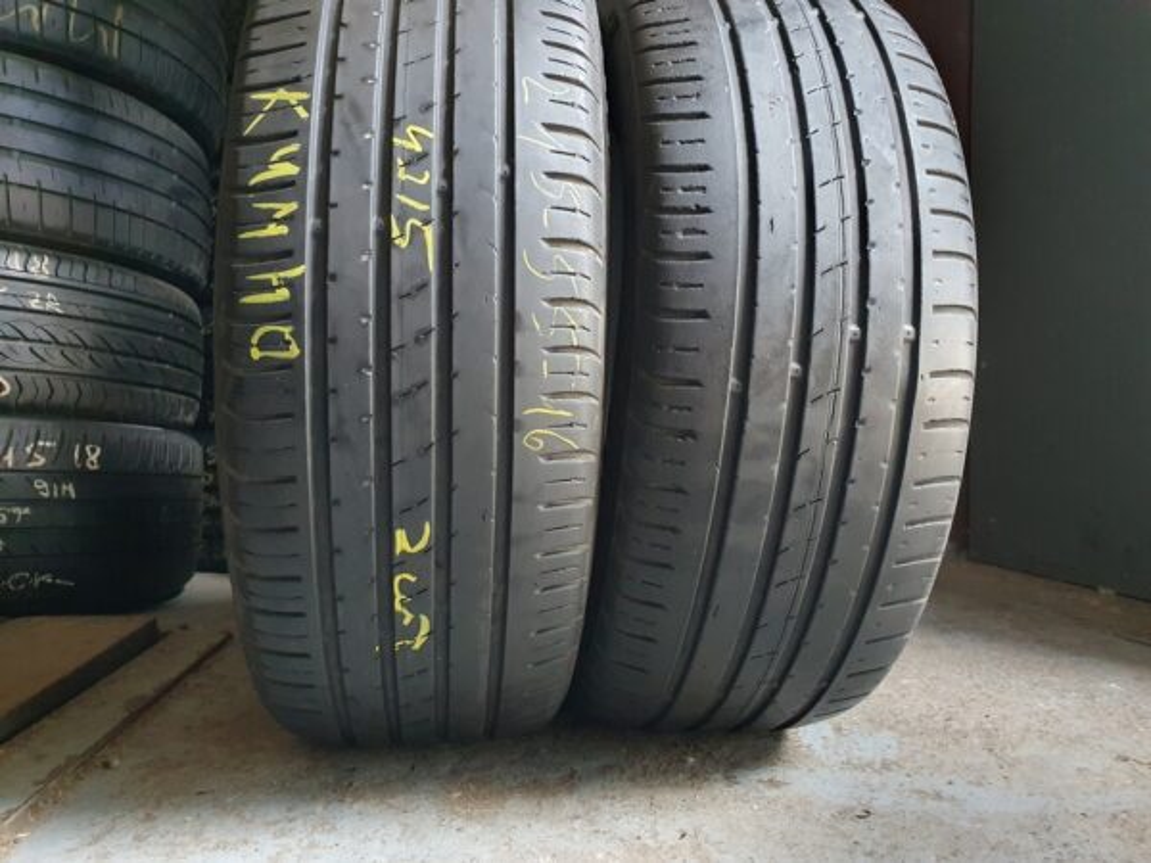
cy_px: 432
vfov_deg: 53.1
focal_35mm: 26
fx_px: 865
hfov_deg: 67.3
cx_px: 576
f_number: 2.4
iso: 500
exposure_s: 1/40
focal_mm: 4.32
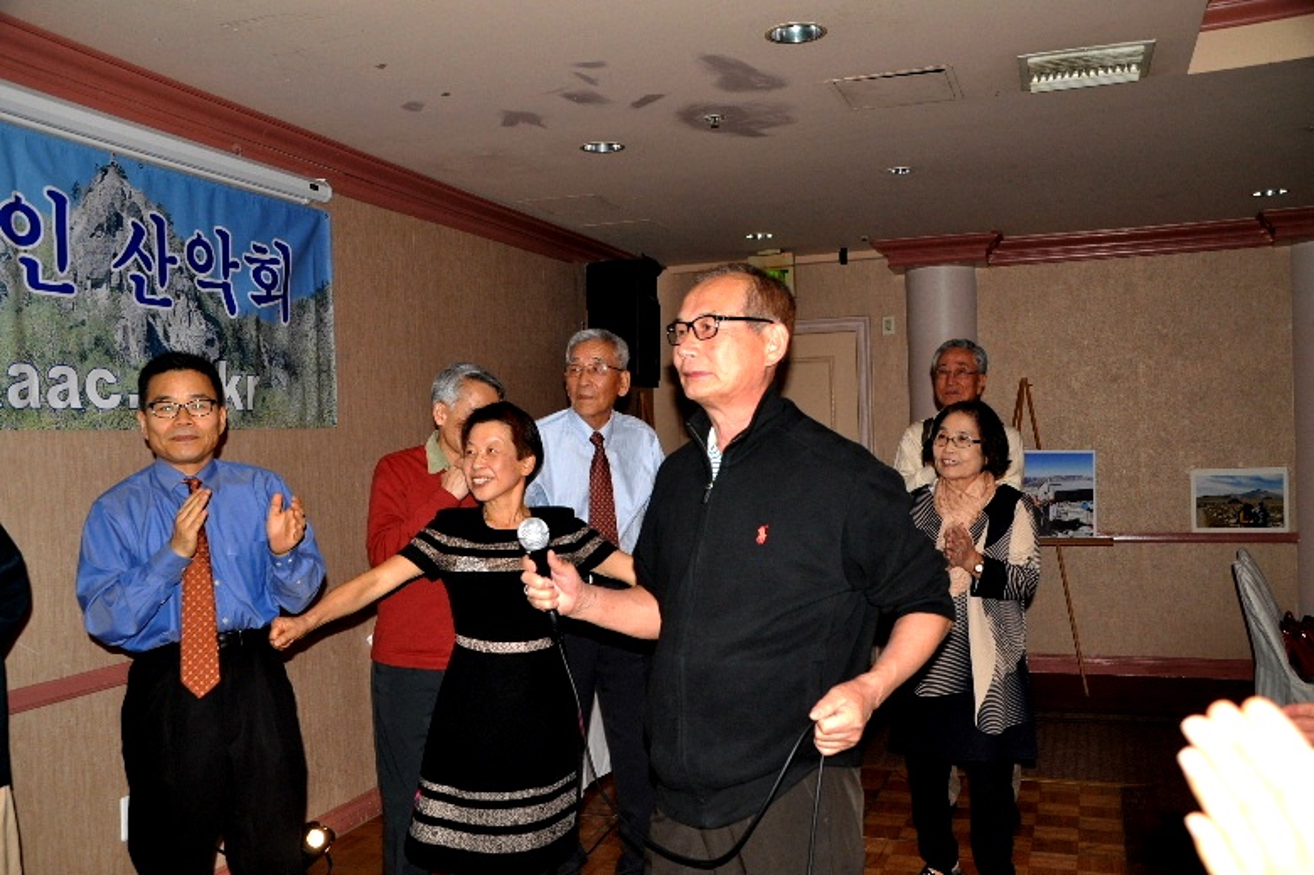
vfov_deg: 38.3
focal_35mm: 34
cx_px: 657
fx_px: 1258
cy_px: 438
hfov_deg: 55.1
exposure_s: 1/60
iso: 800
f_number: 3.8
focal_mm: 23
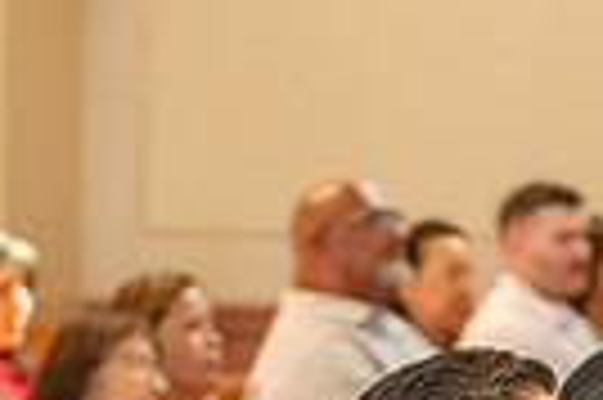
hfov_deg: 6.8
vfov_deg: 4.5
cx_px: 504
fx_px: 5086
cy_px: 726
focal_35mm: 304
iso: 1600
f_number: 2.8
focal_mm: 70
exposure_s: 1/160
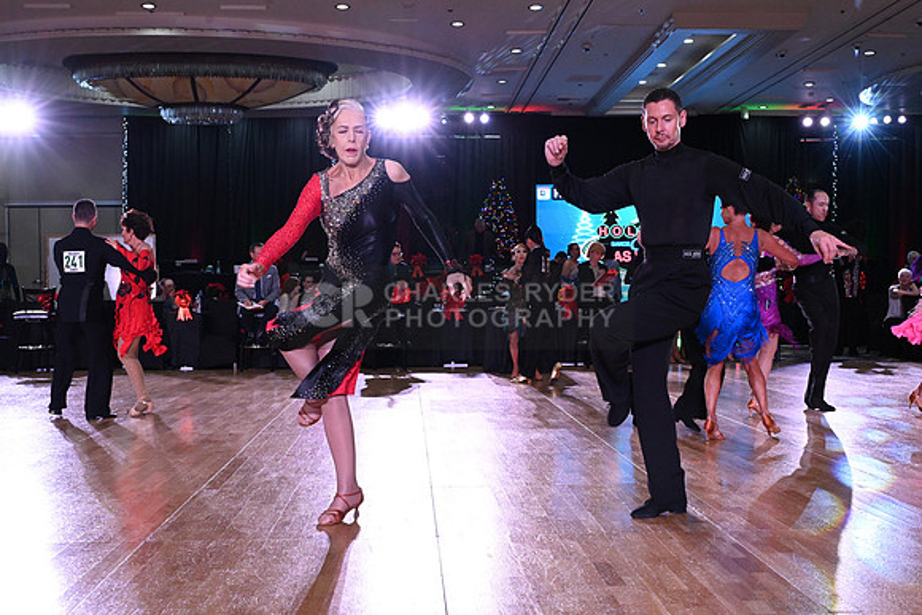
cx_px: 461
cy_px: 308
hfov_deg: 46.4
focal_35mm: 42
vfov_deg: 31.9
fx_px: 1076
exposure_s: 1/320
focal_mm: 42
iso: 5000
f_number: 8
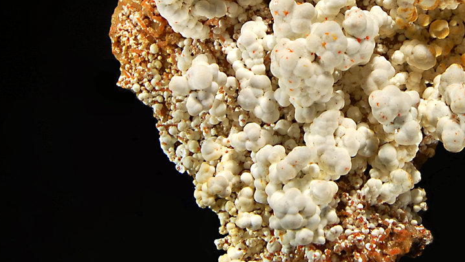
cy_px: 28
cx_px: 331
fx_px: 1334
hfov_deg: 19.7
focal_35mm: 108
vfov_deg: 11.1
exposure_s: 1/40
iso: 200
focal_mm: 31
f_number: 14
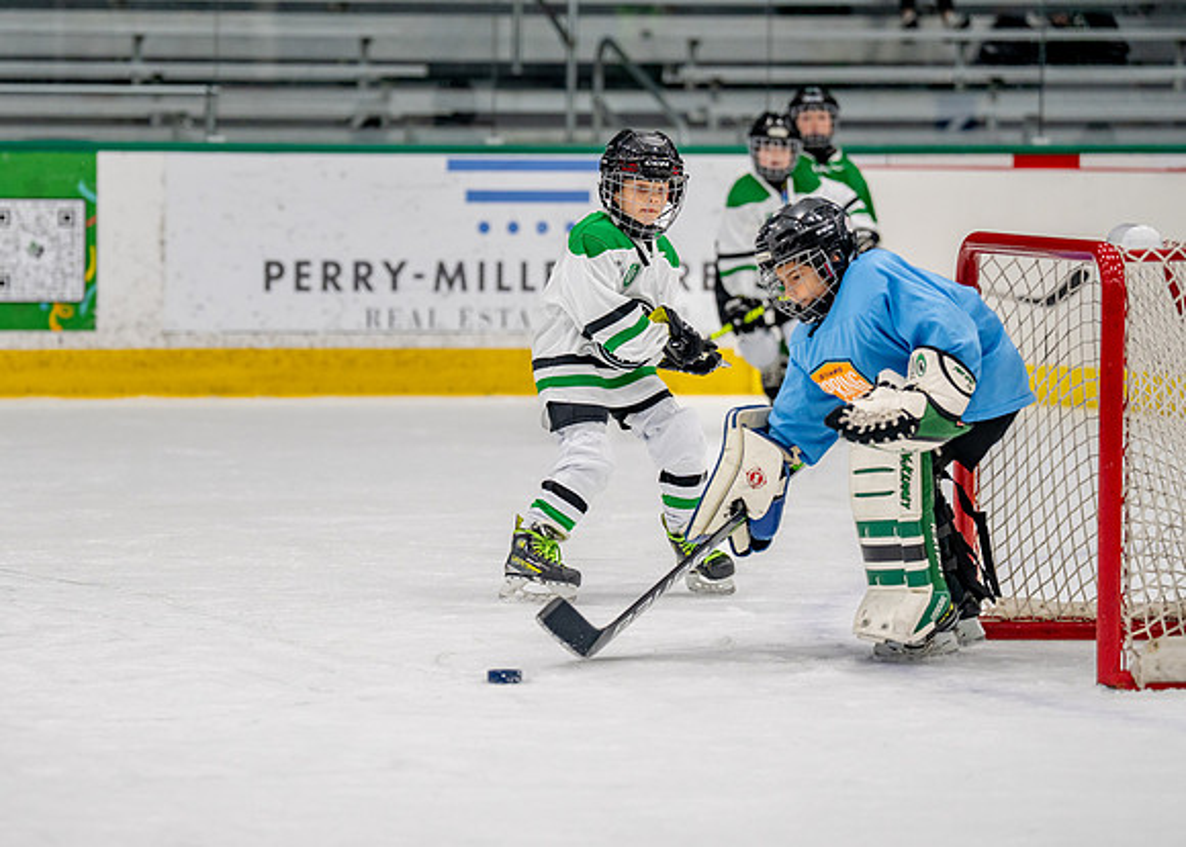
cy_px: 391
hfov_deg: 10.8
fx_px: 6276
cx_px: 398
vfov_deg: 7.7
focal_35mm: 186
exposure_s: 1/1250
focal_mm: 142
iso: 1000
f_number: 2.8
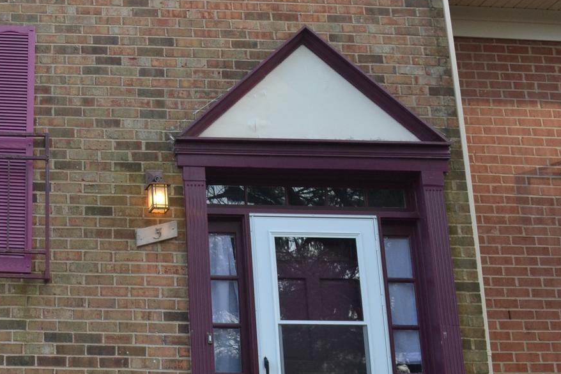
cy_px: 121
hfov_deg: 29.6
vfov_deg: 21.5
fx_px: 982
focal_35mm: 63
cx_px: -9
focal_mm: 18
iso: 360
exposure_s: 1/125
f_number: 5.6
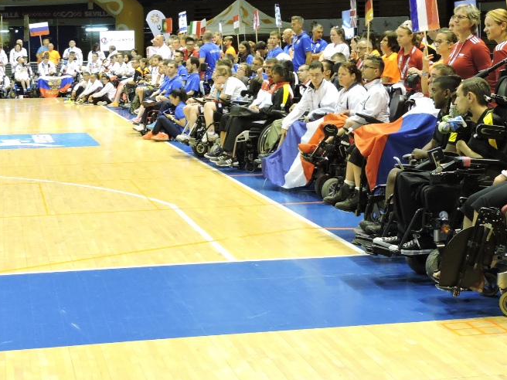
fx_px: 1142
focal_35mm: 78
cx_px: 262
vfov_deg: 18.8
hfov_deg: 25.0
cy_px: 88
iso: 400
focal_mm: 8.9
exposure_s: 1/20
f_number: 3.6
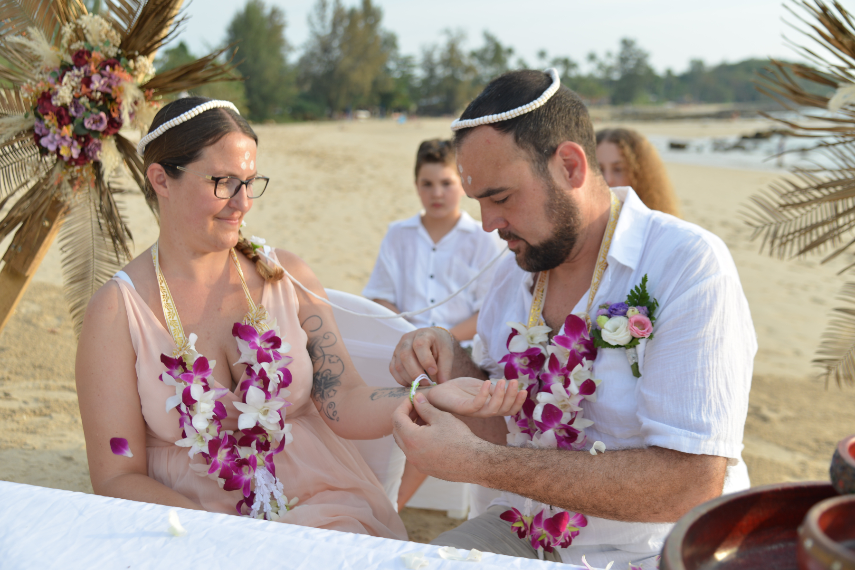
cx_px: 428
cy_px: 285
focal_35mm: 40
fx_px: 950
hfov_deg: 48.5
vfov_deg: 33.4
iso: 100
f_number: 4
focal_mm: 40
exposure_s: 1/200
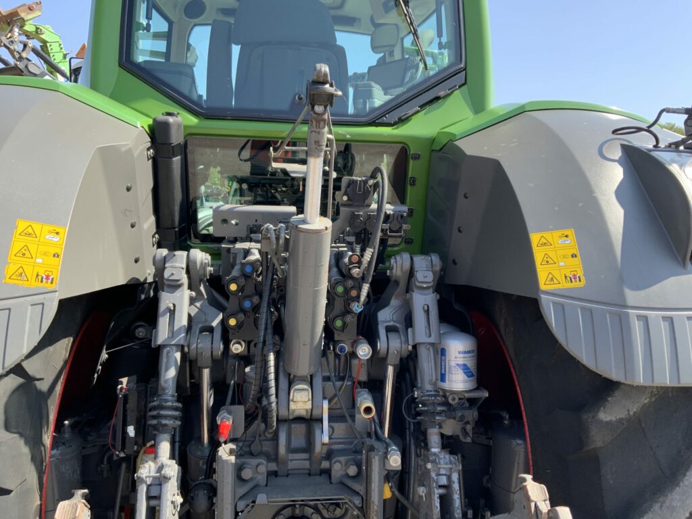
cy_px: 260
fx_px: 580
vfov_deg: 48.2
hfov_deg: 61.7
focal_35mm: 29
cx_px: 346
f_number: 1.8
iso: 16
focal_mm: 3
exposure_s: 1/284
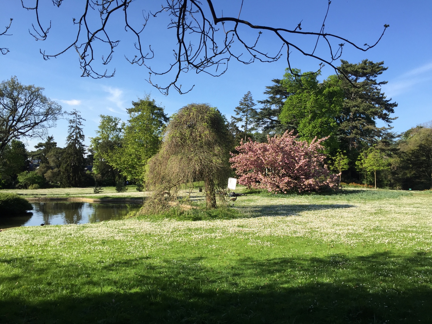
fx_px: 362
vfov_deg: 48.2
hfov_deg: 61.7
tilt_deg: +2.8
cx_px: 216
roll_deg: -0.6
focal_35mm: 29
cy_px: 162
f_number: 2.2
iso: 32
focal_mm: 4.15
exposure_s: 1/1130
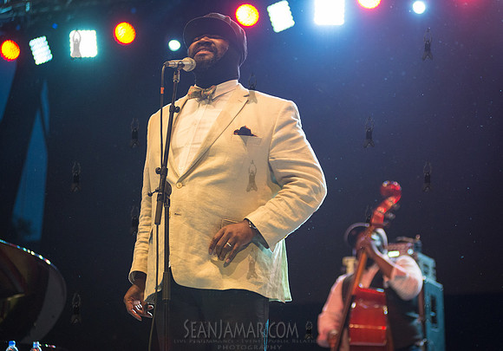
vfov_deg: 17.1
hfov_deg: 24.3
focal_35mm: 82
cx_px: 263
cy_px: 176
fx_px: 1169
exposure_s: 1/500
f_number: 3.2
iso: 1600
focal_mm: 80
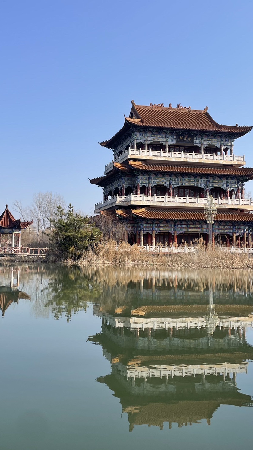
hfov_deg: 31.1
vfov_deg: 52.8
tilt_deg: +4.3
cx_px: 97
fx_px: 453
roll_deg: -0.5
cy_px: 224
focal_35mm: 38
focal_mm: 4.2
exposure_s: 1/3040
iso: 32
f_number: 1.6
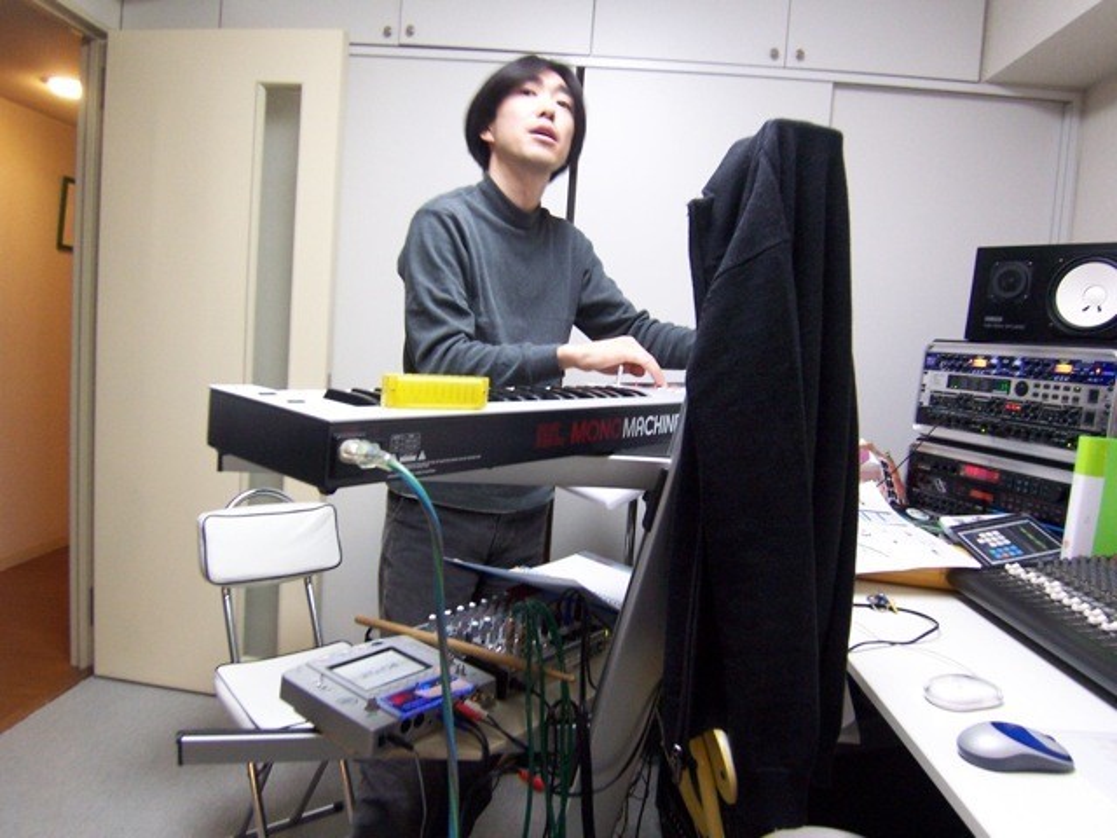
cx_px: 558
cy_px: 419
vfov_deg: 58.9
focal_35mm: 23
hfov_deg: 73.9
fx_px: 742
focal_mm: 3.8
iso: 160
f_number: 2.8
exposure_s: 1/10
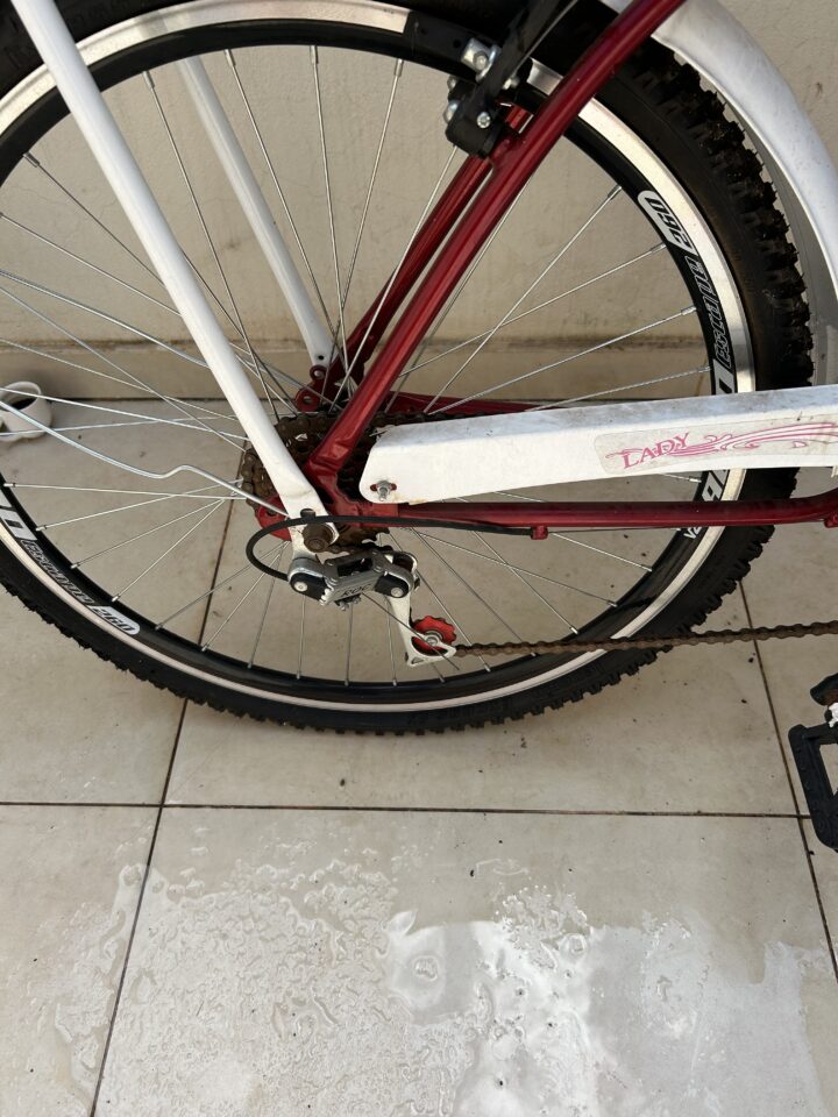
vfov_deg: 67.3
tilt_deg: -49.9
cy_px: 558
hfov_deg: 53.1
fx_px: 839
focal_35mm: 26
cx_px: 419
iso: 50
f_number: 1.5
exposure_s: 1/1645
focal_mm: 5.7
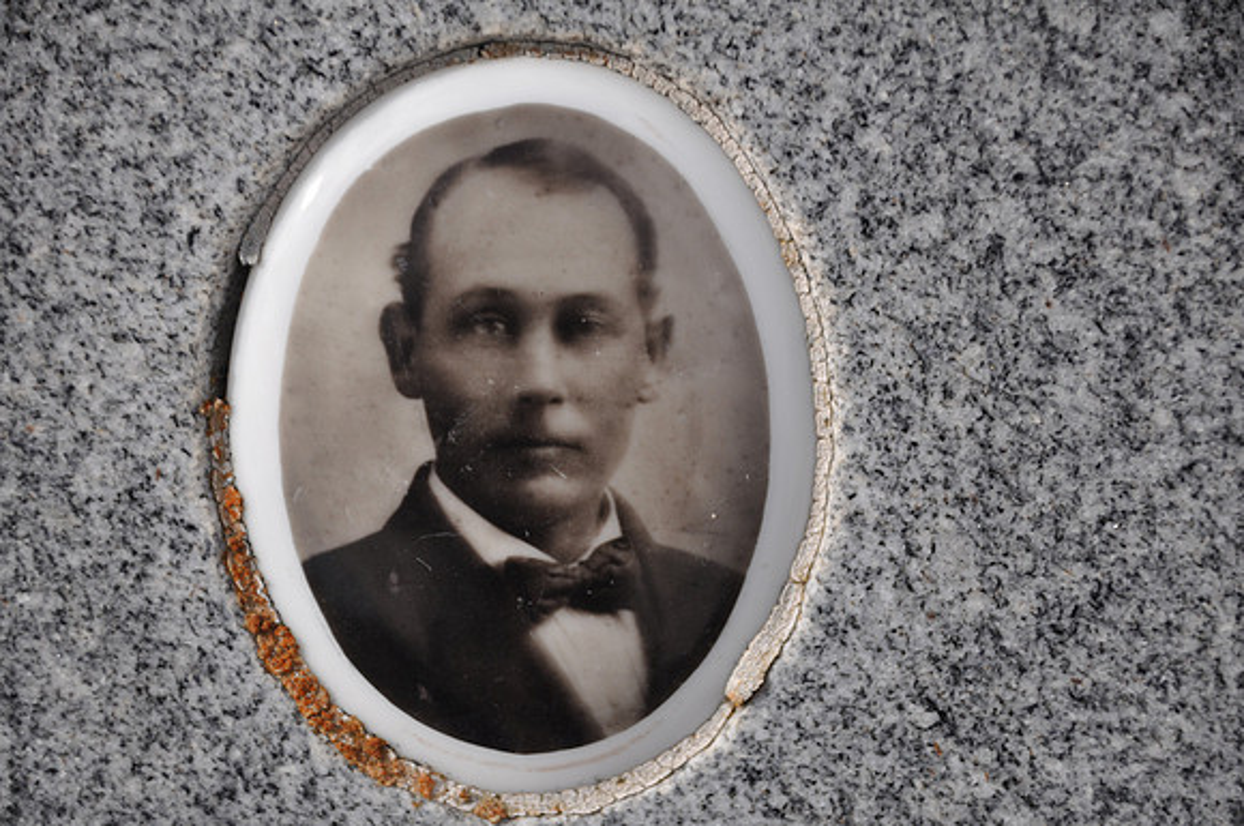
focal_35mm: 262
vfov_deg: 5.2
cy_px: 413
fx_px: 9058
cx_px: 622
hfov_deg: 7.9
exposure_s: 1/640
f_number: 6
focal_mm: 175
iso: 200
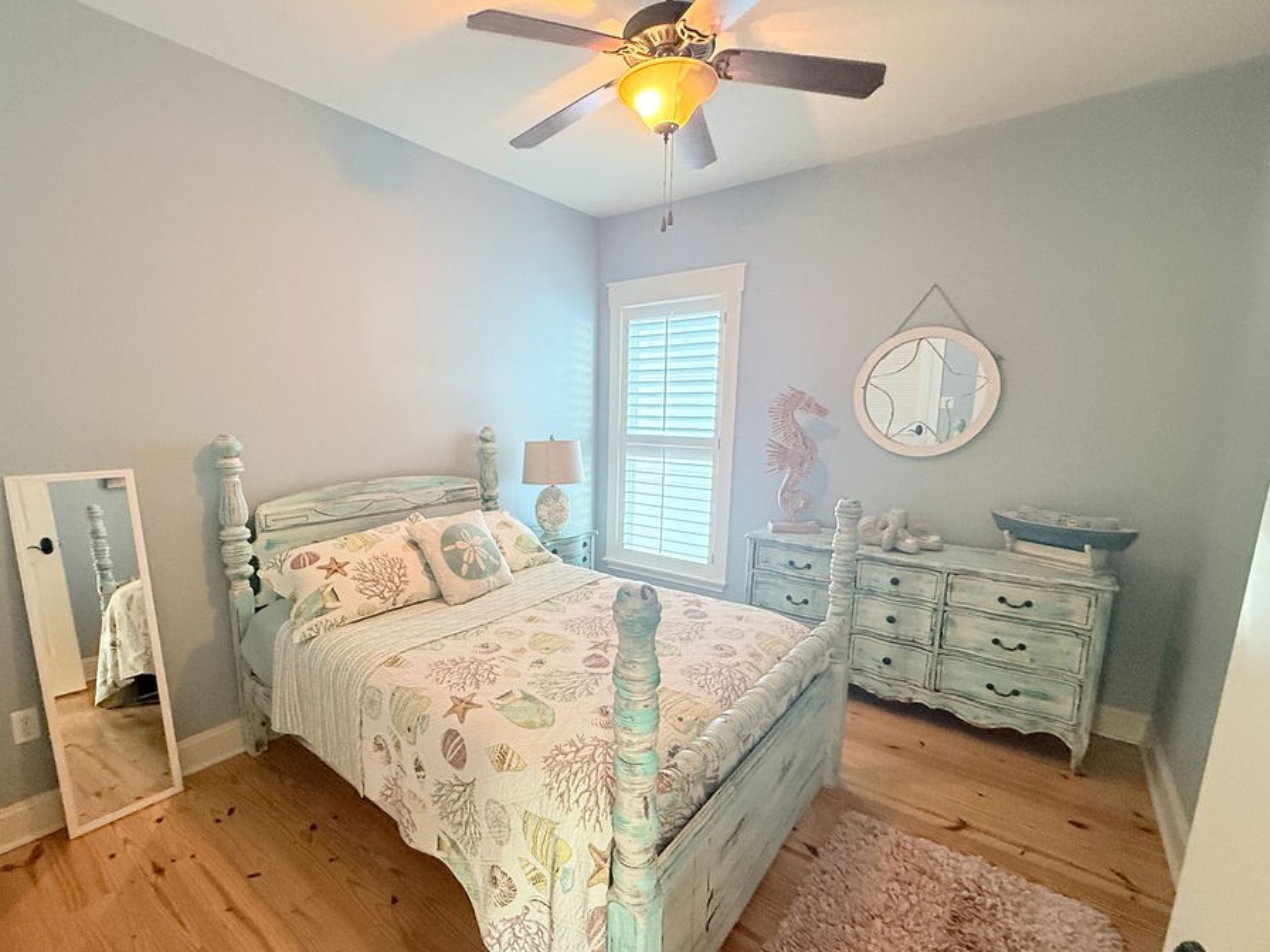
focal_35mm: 16
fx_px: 587
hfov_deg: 94.3
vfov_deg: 78.0
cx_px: 585
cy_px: 511
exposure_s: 1/60
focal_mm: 2.22
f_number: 2.2
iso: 500
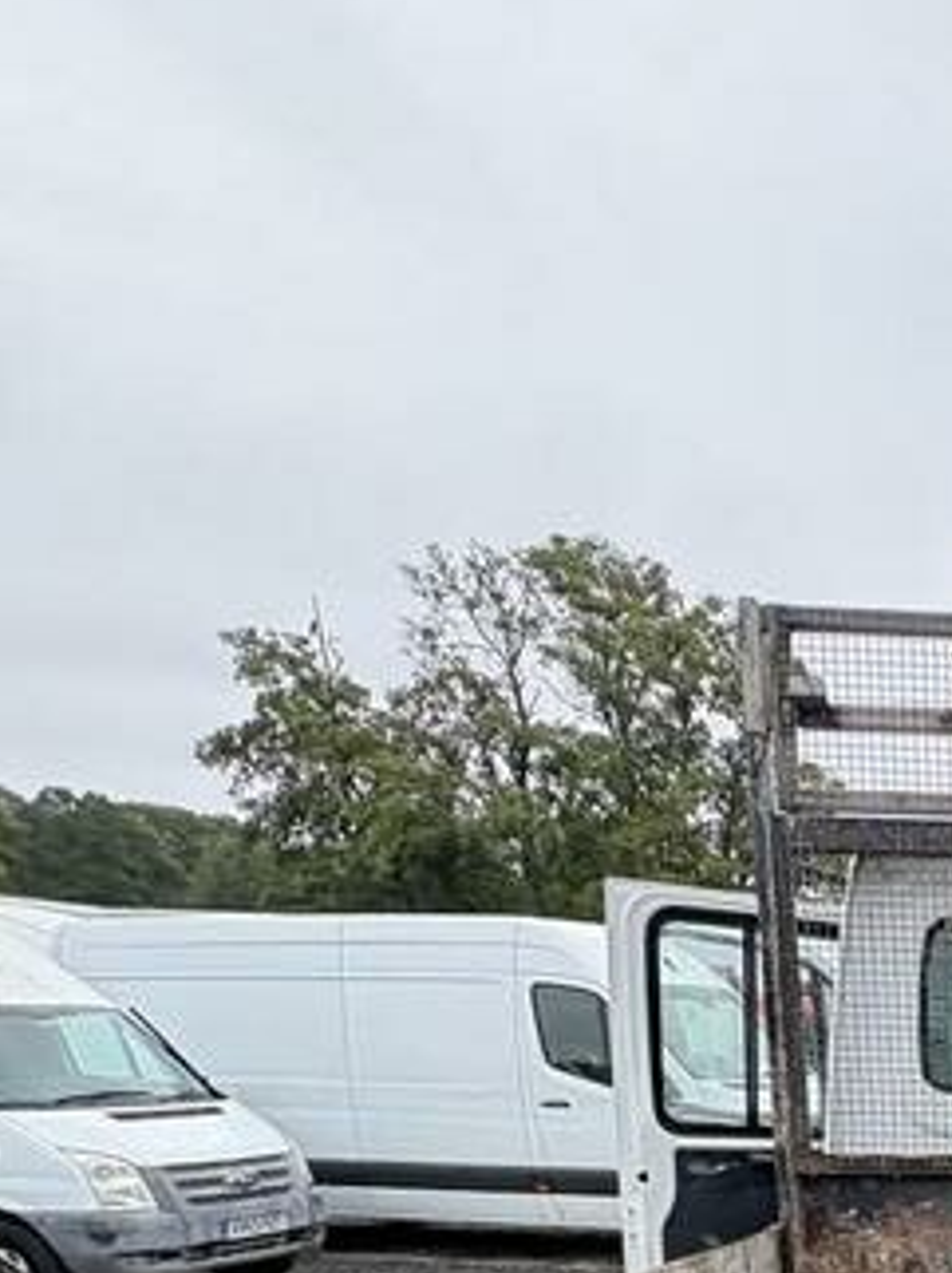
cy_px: 1486
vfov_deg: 37.6
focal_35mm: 39
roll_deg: +0.7
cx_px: 1260
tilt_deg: -16.1
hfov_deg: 29.2
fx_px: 1432
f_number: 2.2
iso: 64
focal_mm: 2.22
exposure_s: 1/108
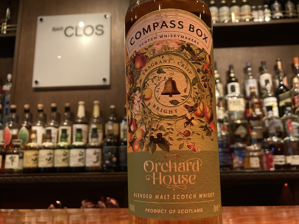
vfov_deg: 49.7
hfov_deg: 63.4
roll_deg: +0.0
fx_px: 242
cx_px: 150
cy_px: 112
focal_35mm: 28
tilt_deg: +11.4
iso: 500
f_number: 1.8
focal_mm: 3.99
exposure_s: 1/25
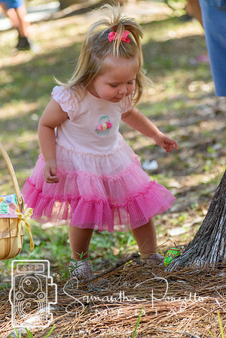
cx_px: 113
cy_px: 169
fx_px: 1907
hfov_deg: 6.8
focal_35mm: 202
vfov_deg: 10.2
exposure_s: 1/1000
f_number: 4.8
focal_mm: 135
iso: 560
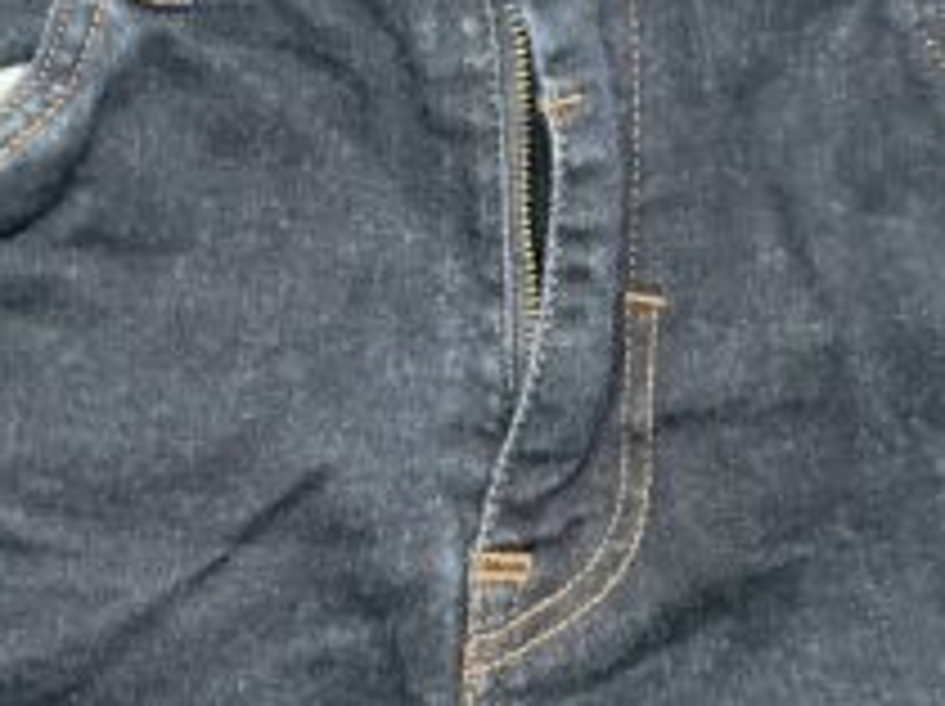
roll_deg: -1.2
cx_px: 477
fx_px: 2263
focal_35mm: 83
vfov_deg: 17.6
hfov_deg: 23.6
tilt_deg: -33.3
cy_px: 175
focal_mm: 3
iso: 320
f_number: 1.8
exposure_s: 1/40
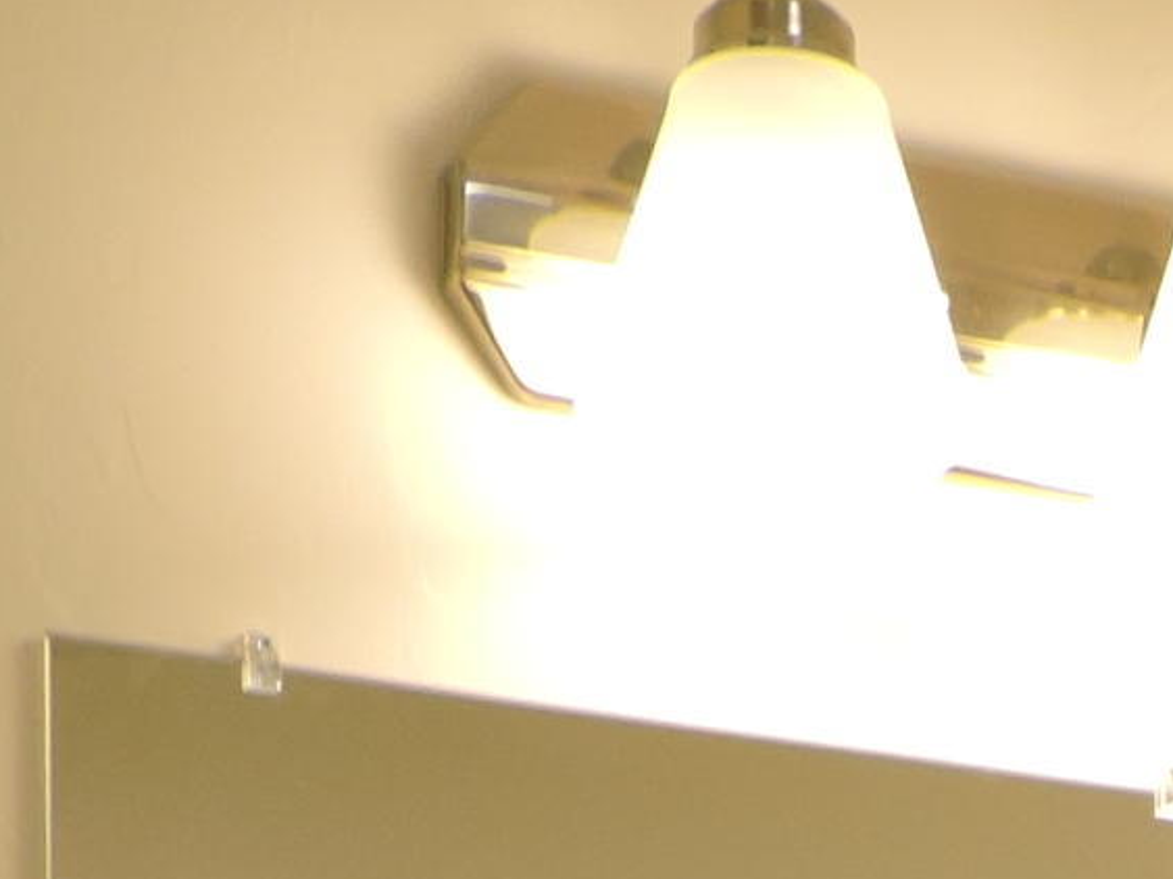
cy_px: 2254
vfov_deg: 9.9
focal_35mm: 128
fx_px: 4336
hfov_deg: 14.9
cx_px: 1369
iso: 100
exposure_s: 1/50
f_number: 3
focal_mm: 4.3
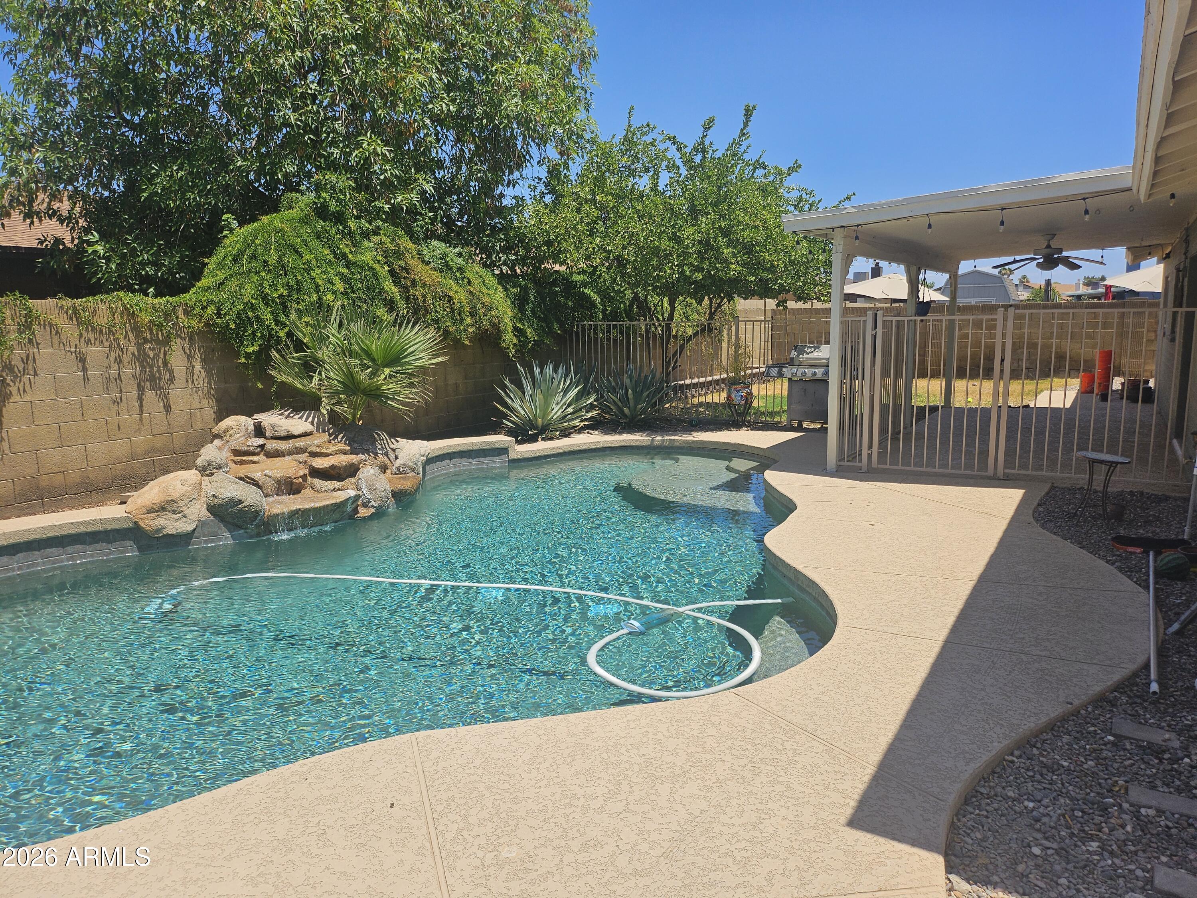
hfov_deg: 71.6
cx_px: 598
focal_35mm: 24
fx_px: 830
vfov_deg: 56.8
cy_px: 449
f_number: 1.8
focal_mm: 5
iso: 50
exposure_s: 1/4953
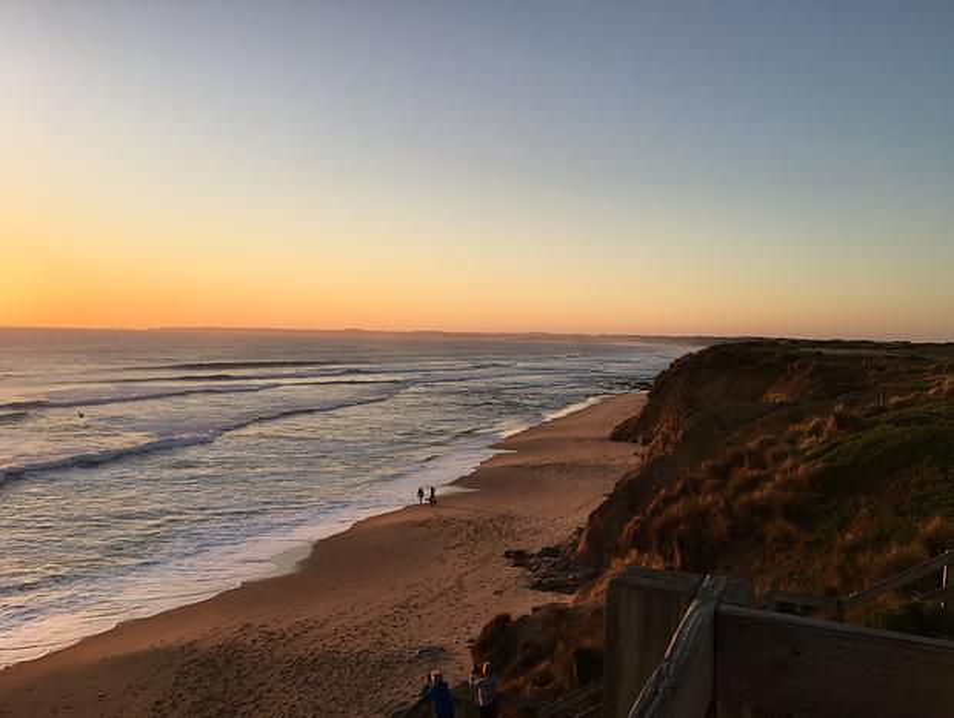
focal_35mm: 29
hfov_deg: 61.6
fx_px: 800
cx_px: 477
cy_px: 359
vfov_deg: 48.3
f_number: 2.2
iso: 25
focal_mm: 4.15
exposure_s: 1/394
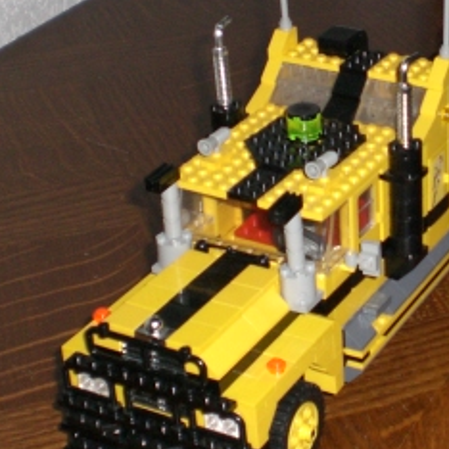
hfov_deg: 18.4
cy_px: 159
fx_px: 1350
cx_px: 445
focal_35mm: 92
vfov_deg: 18.8
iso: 200
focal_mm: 6.3
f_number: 3.1
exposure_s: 1/60
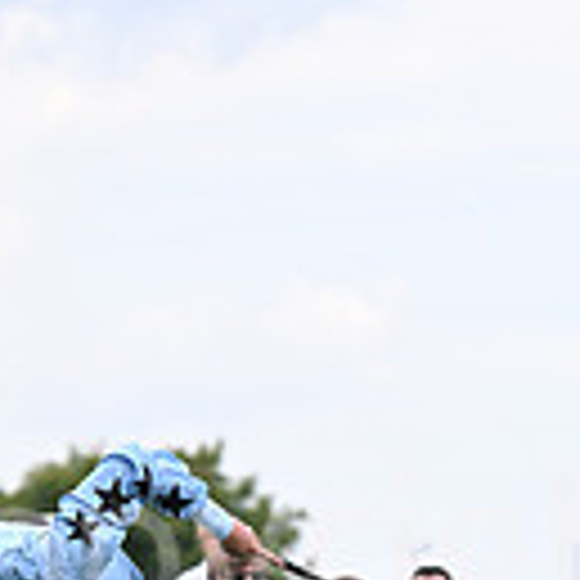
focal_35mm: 514
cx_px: 450
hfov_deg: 3.4
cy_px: 839
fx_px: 9744
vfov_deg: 3.4
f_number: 5
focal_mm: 135
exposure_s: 1/1250
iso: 500
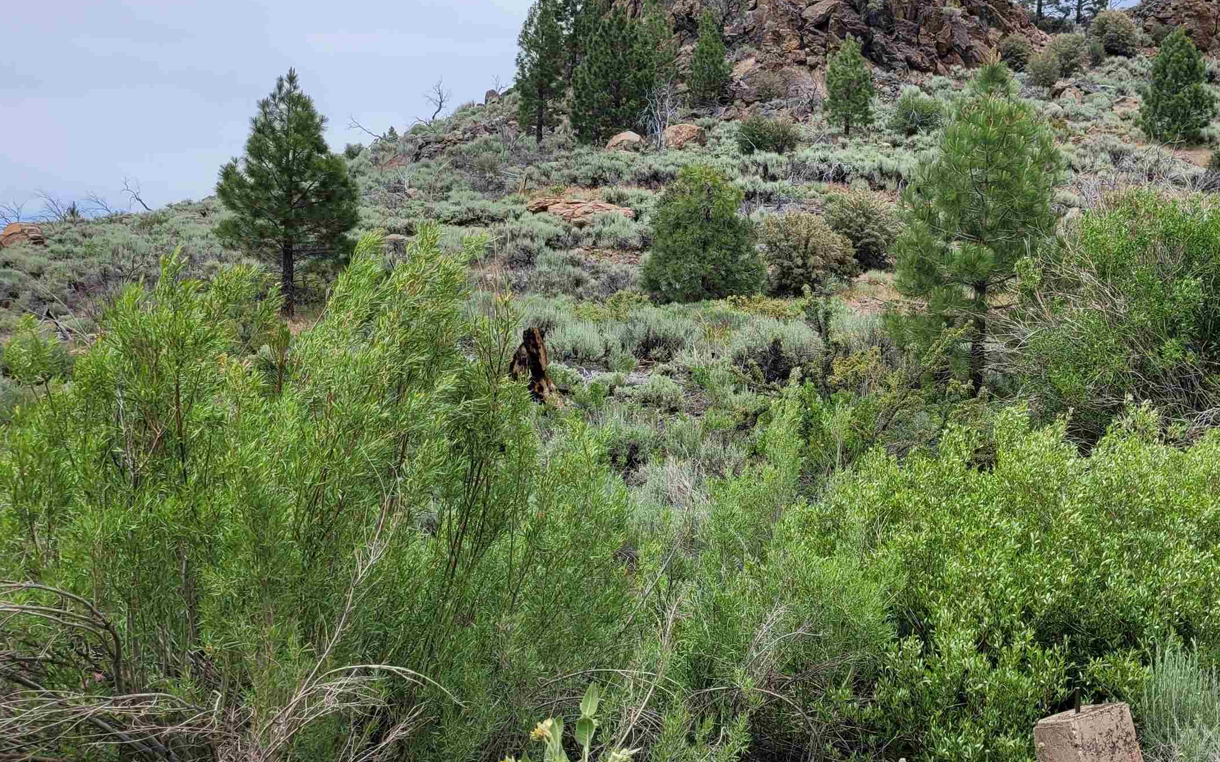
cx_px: 868
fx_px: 1330
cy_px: 420
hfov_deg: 48.0
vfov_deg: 32.0
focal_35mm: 40
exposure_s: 1/2456
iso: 40
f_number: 1.8
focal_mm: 5.4
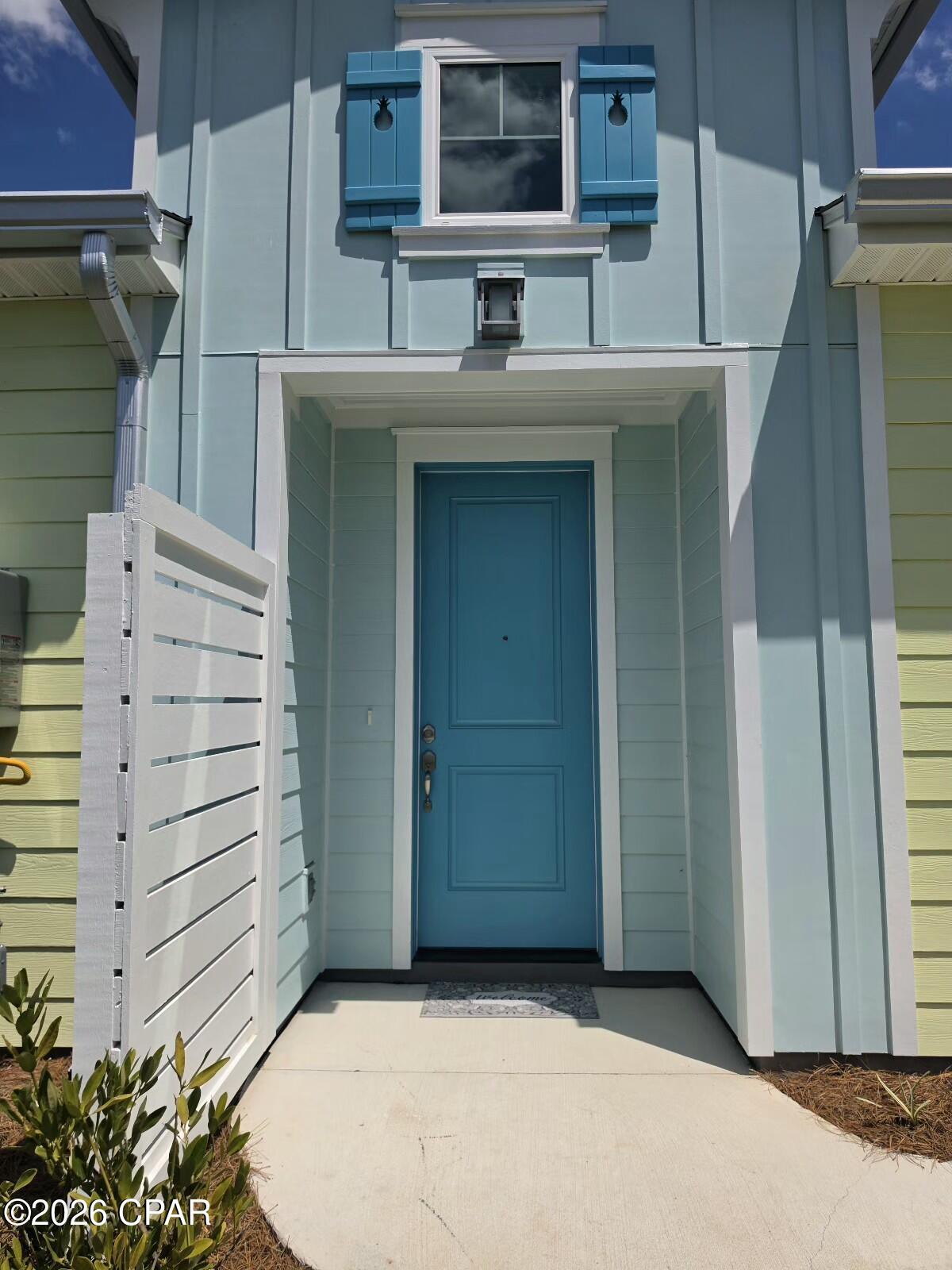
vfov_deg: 73.9
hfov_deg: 58.9
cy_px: 635
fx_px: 843
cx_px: 476
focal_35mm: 23
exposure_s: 1/10000
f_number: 1.4
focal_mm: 6.5
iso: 32
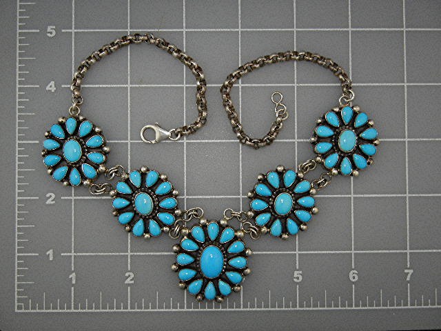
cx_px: 220
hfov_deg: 54.0
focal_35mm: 34
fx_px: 433
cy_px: 166
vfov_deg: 41.8
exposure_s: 1/30
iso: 800
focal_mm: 6.2
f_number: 7.2
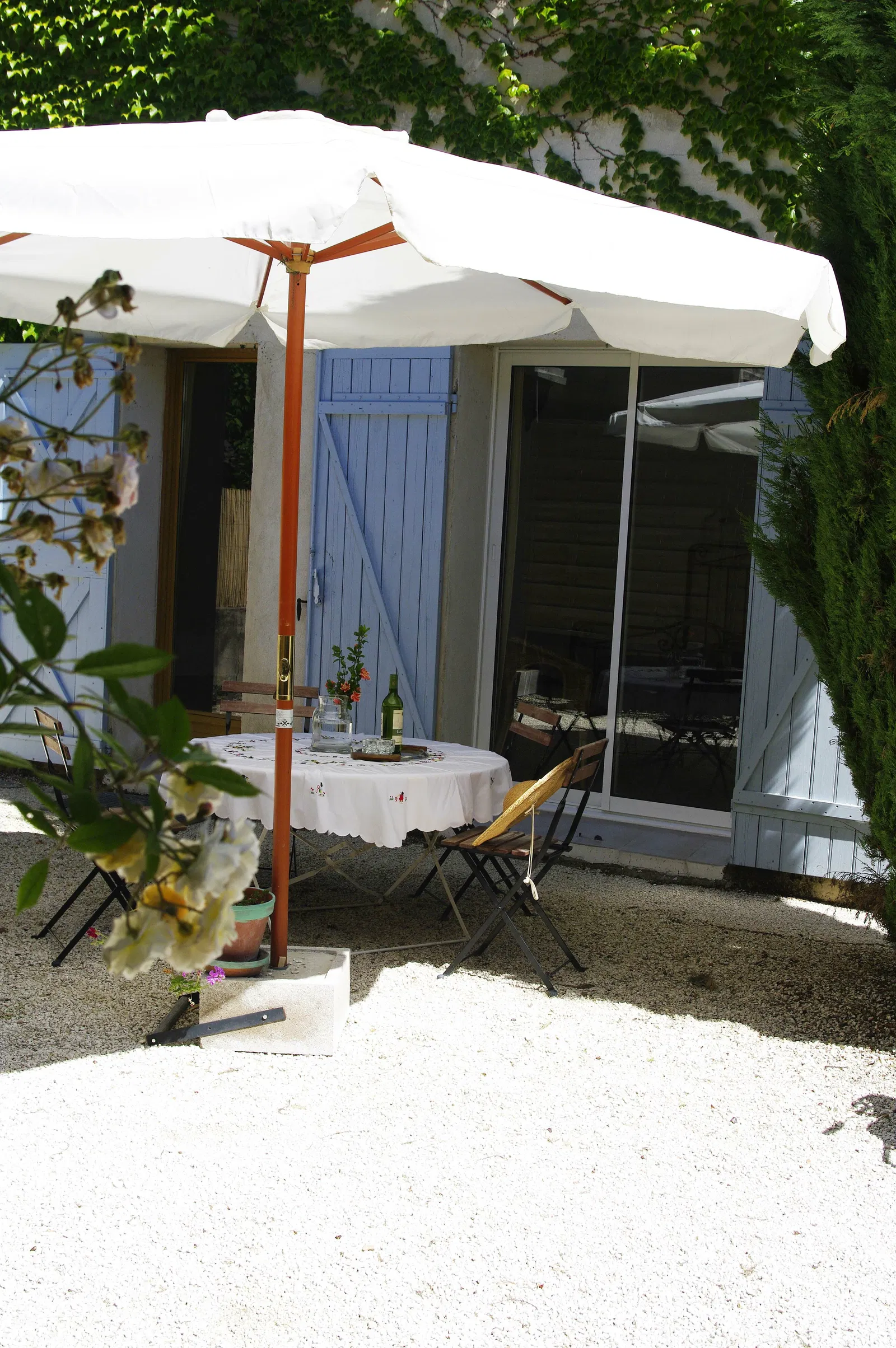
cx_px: 448
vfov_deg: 46.3
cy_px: 674
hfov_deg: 31.7
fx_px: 1579
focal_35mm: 42
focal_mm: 28.13
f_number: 8
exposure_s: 1/350
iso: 200
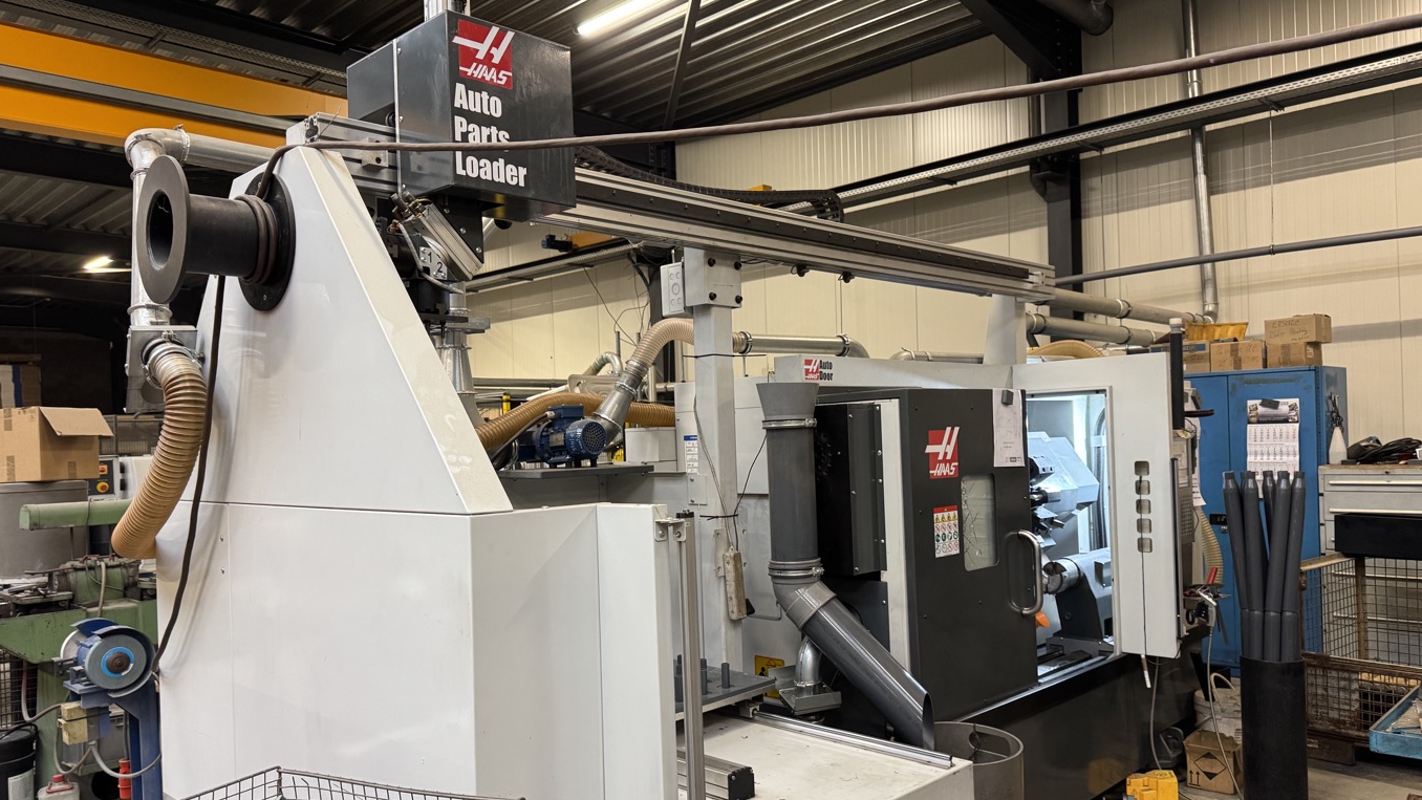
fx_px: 1018
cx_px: 713
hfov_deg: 69.9
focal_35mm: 27
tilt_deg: -0.2
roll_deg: +1.9
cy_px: 432
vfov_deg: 42.9
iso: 250
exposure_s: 1/50
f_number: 1.78
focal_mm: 6.76
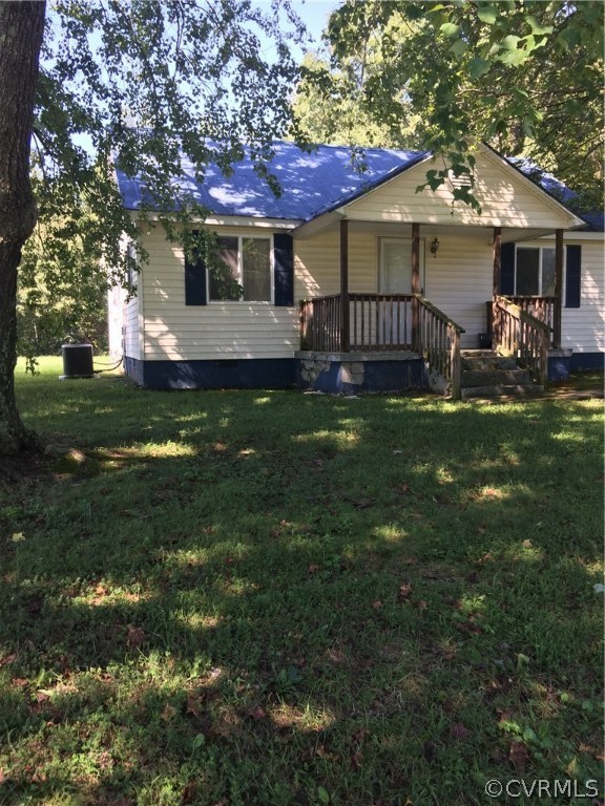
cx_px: 302
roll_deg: +0.7
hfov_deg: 48.2
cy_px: 403
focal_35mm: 29
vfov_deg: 61.7
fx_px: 676
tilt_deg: -3.8
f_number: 2.2
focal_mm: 4.15
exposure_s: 1/120
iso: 32
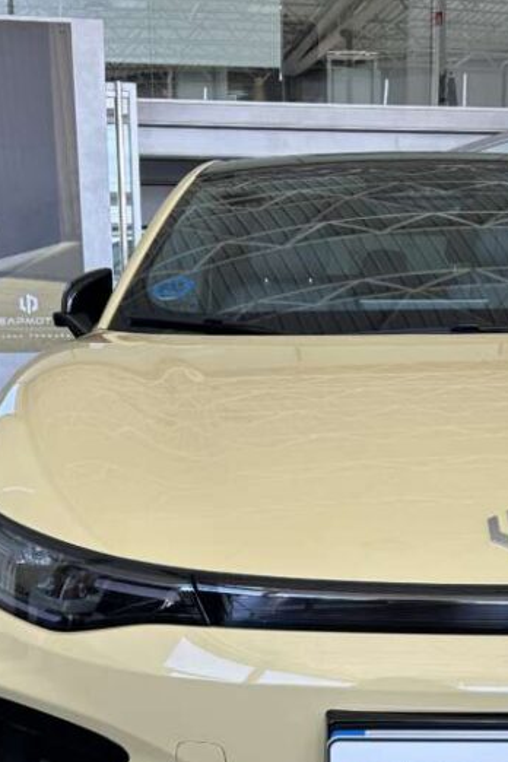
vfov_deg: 37.0
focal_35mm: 53
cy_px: 527
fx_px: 1122
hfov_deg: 25.4
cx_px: 318
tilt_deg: -12.7
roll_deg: +0.9
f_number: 1.5
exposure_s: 1/122
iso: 32
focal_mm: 5.7
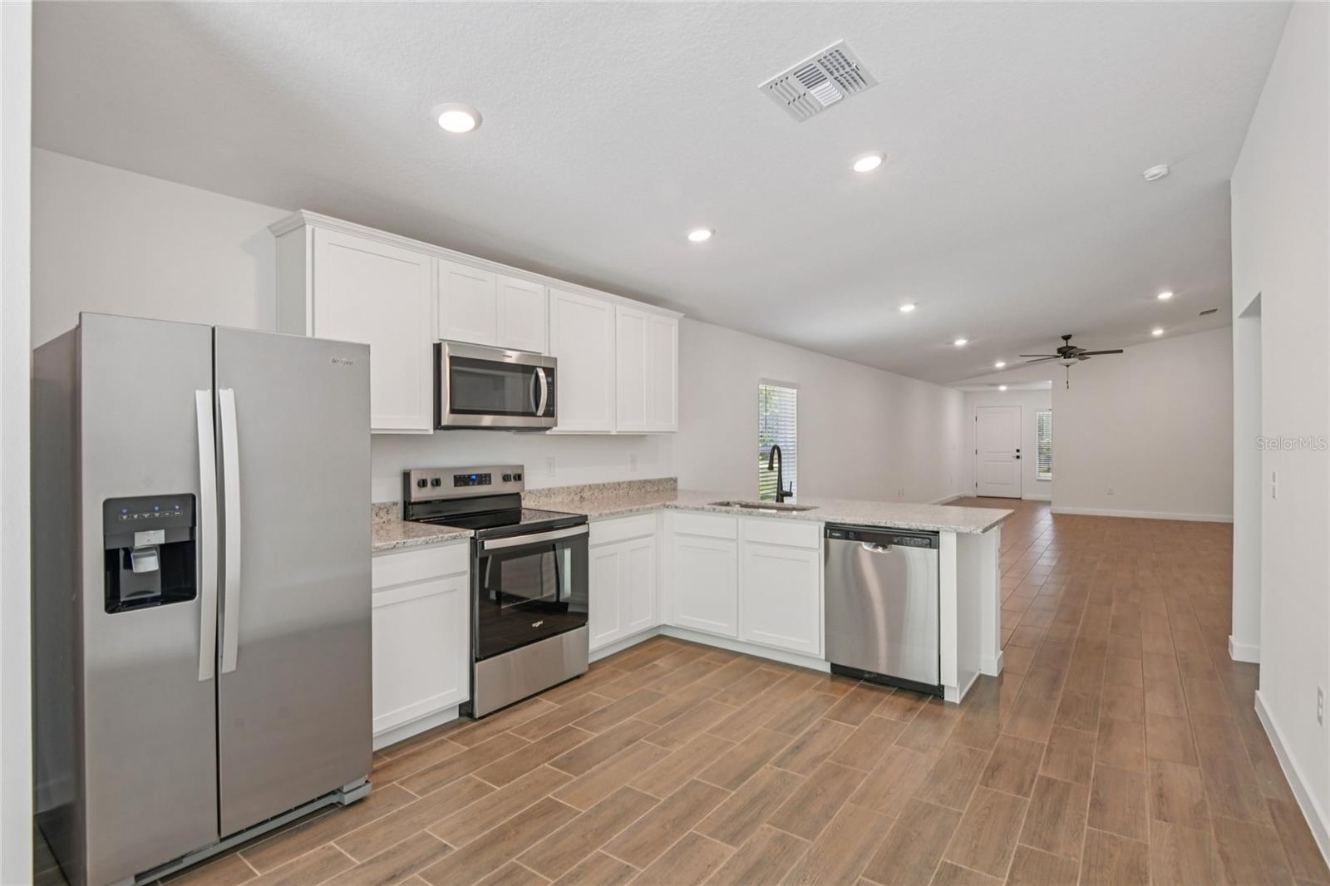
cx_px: 665
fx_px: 591
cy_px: 443
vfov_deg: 73.7
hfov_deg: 96.7
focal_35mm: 16
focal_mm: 16
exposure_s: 1/20
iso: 400
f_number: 8
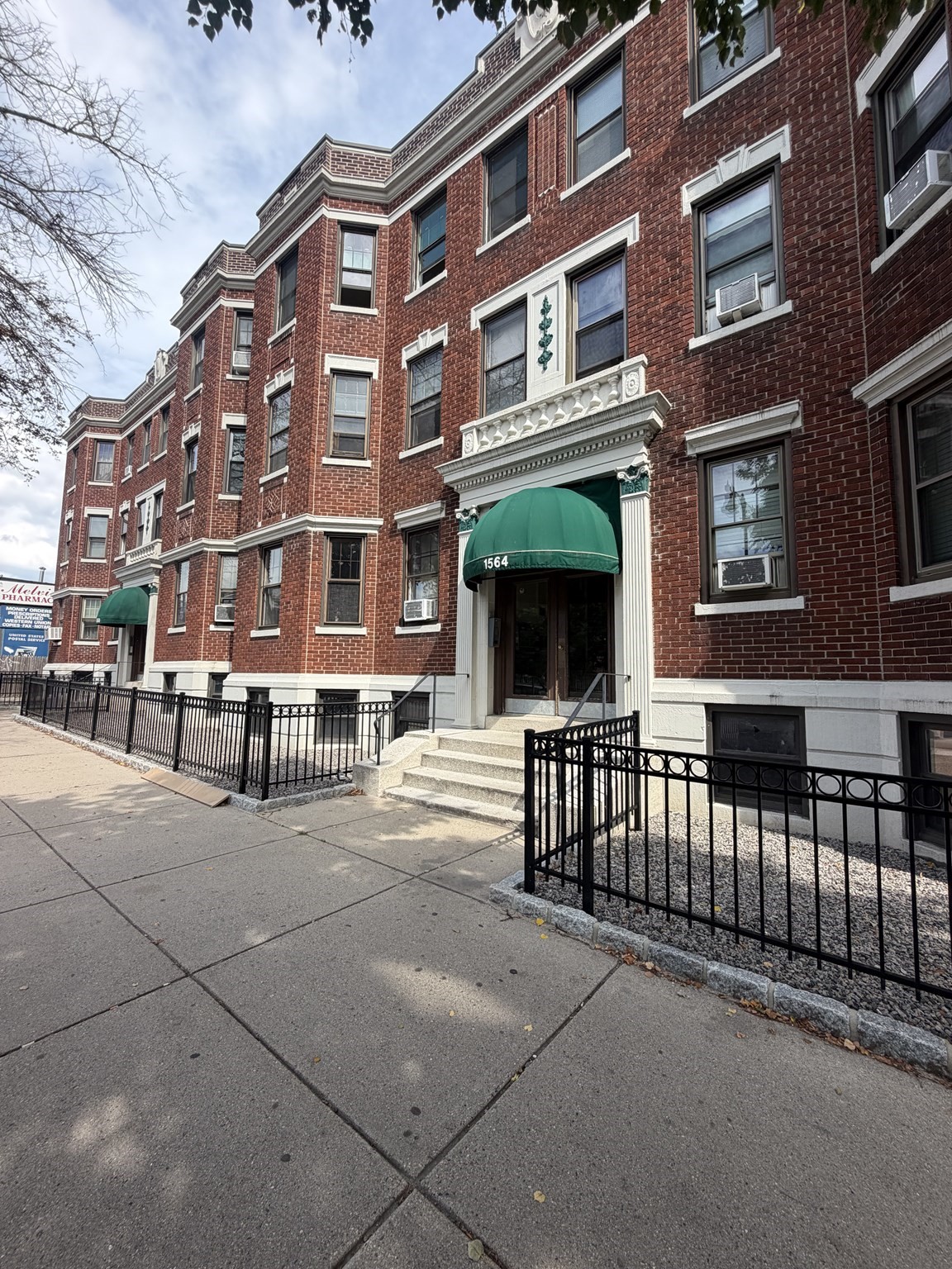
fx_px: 513
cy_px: 634
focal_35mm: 14
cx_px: 476
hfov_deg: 85.7
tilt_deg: +4.6
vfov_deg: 102.1
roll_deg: -1.2
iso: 40
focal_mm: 2.22
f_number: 2.2
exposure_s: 1/607
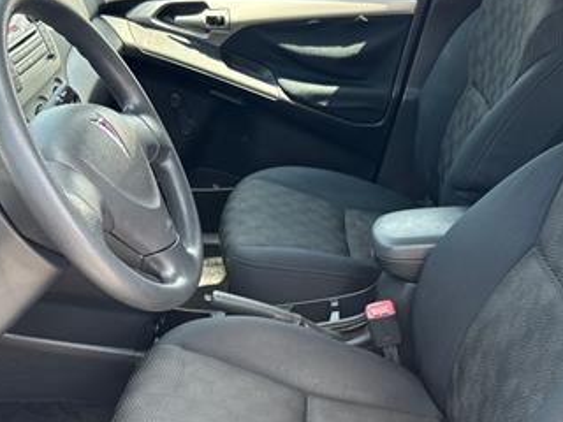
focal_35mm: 48
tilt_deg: -36.6
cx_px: 325
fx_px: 781
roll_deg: -4.8
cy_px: 313
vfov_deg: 29.8
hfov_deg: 39.6
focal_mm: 6.76
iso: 80
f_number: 1.78
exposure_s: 1/172
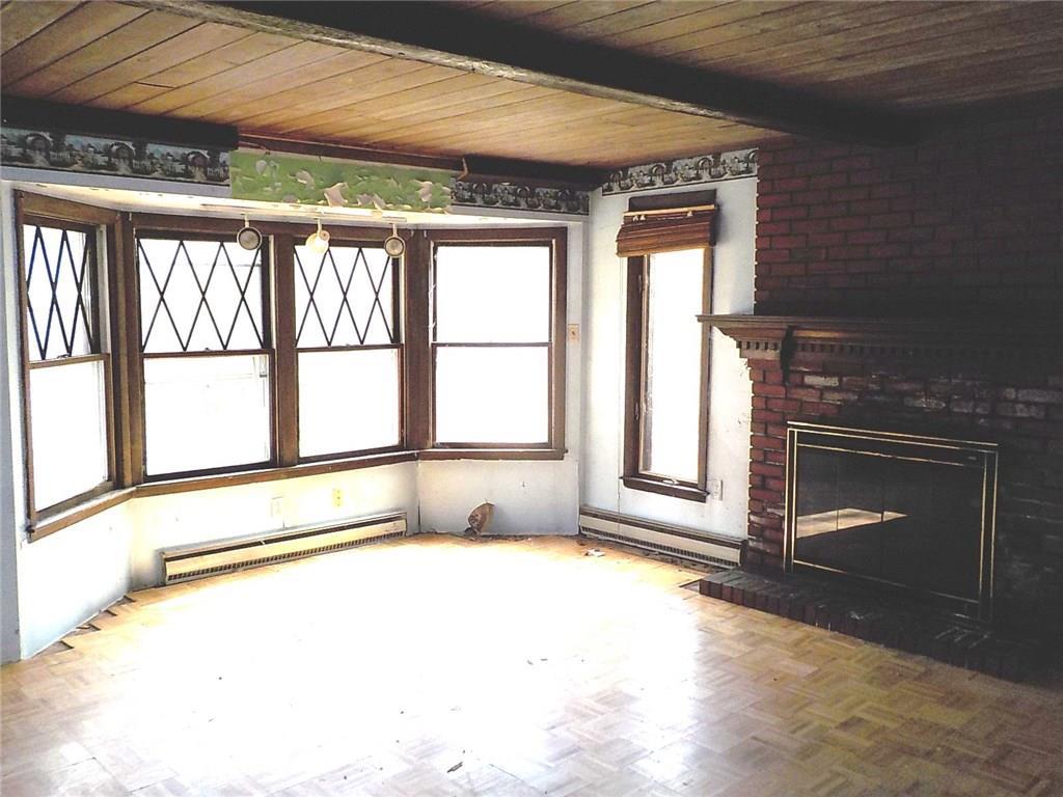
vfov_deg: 46.8
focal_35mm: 30
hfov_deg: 60.0
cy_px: 398
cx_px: 532
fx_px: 921
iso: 125
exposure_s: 1/160
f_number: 3.3
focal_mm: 4.1
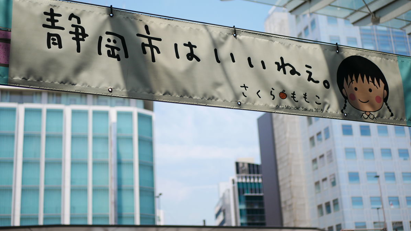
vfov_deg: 21.8
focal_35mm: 55
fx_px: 599
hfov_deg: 37.8
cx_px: 206
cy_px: 81
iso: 200
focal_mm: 25
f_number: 1.7
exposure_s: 1/5000
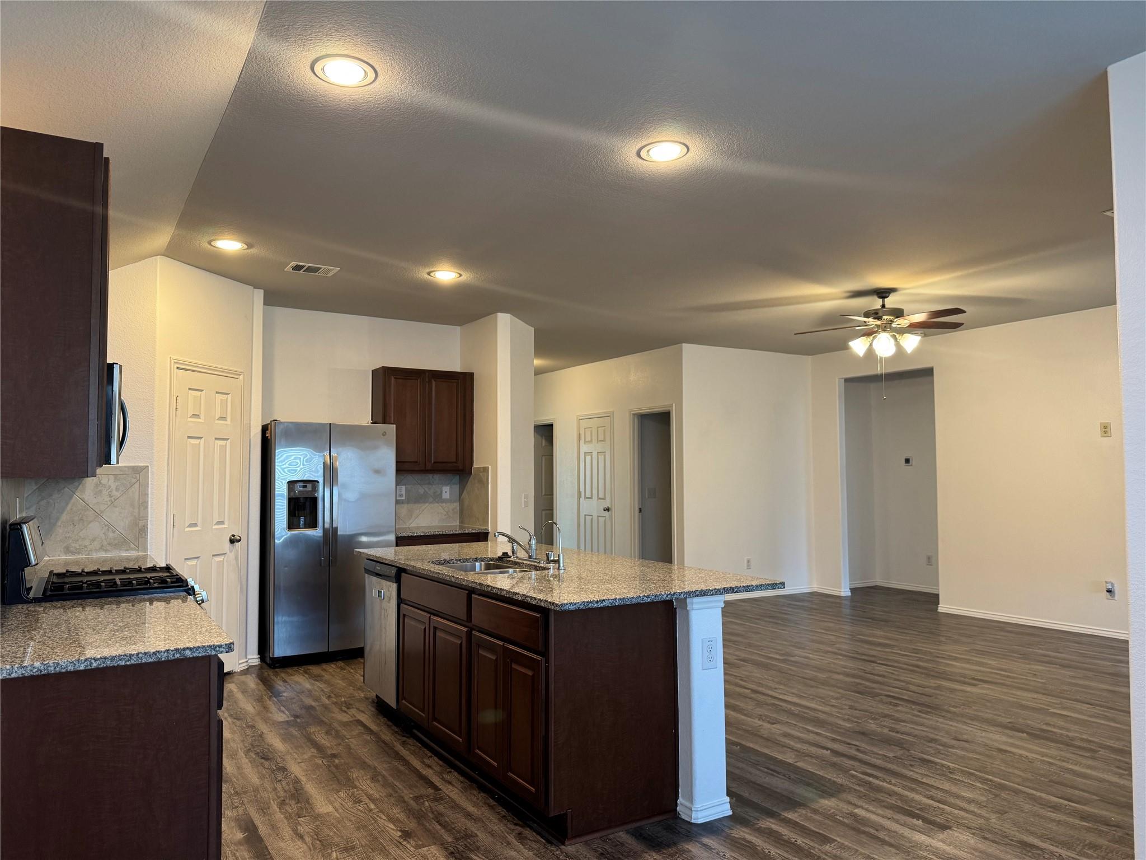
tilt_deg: +2.6
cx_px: 573
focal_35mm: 24
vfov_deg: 56.8
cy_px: 430
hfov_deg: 71.6
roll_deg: +0.3
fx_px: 795
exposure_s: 1/60
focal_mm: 6.76
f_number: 1.78
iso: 160
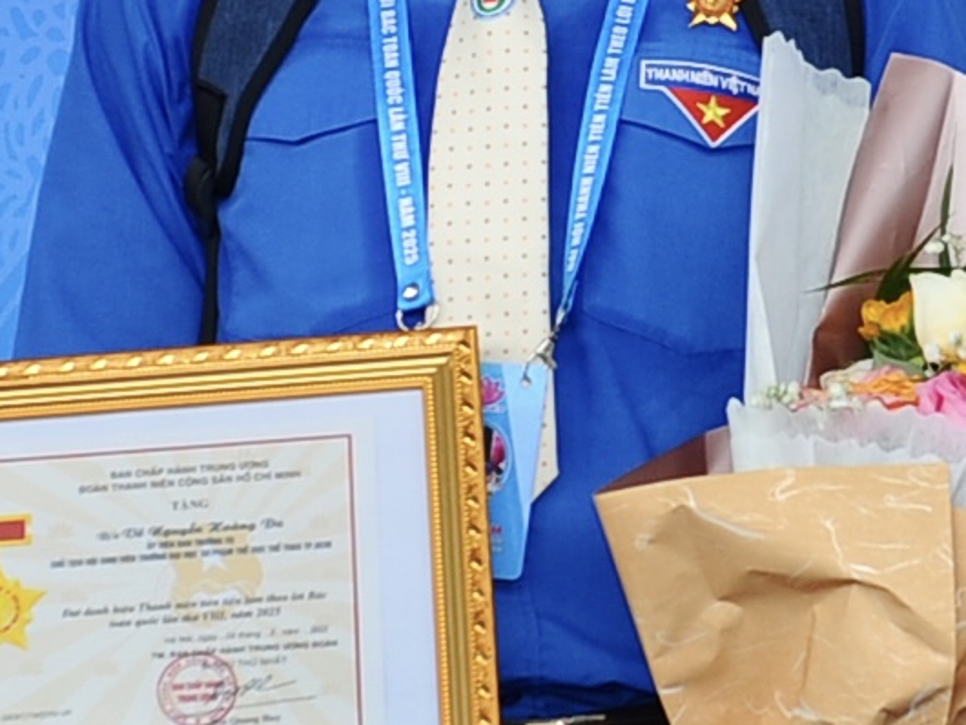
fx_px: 5640
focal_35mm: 202
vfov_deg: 7.4
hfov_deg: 9.8
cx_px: 791
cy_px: 279
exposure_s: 1/160
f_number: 5.6
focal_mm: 35
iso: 400
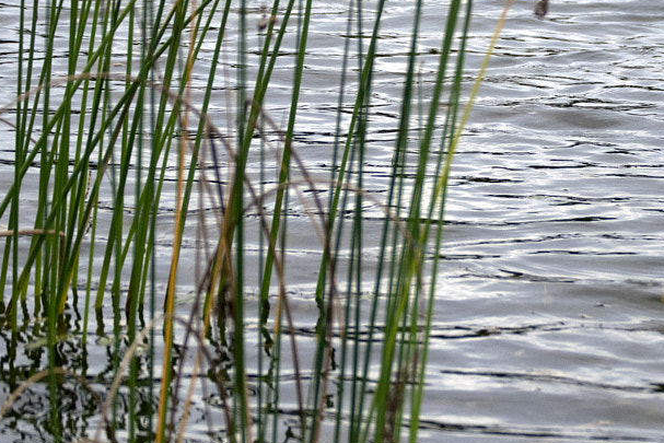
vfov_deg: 6.3
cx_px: 474
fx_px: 4009
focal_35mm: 217
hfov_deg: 9.5
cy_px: 121
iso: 400
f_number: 4
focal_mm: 55
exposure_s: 1/4000
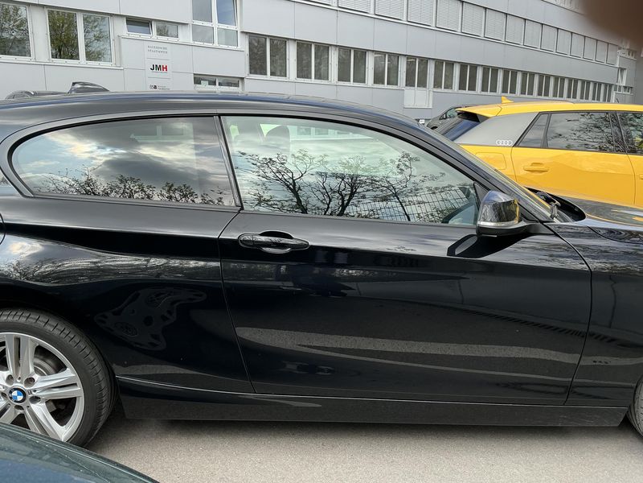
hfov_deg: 63.4
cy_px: 242
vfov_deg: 49.7
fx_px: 520
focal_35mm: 28
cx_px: 322
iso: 25
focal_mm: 3
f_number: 1.8
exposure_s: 1/529
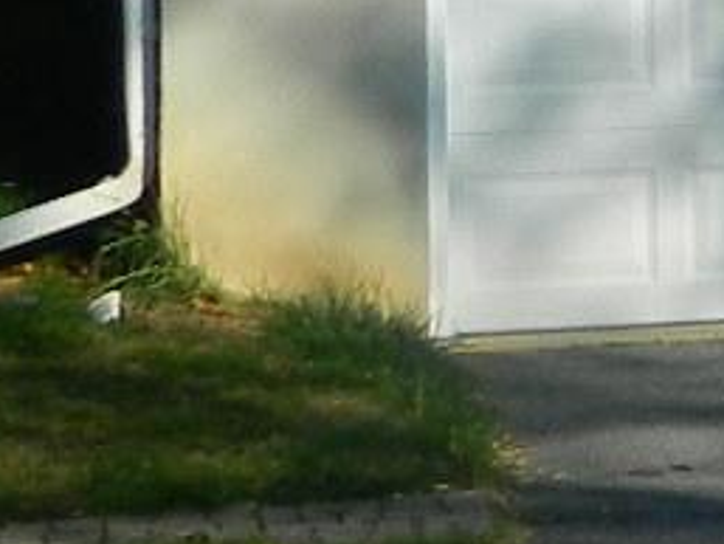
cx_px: 1733
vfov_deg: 7.4
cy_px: -186
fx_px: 4164
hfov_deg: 9.0
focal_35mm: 199
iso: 80
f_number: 8.7
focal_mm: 4.5
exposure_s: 1/160
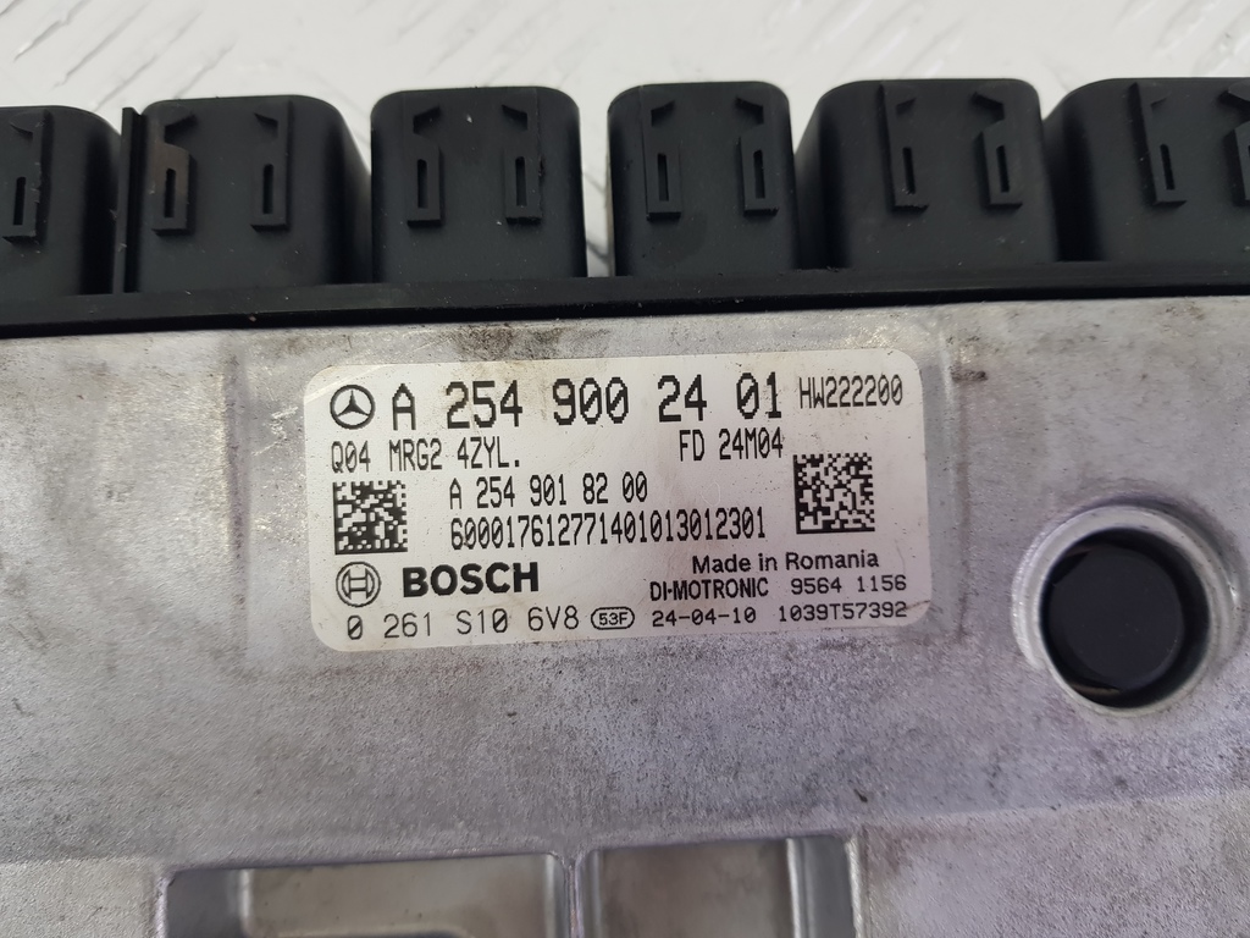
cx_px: 625
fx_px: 939
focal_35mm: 26
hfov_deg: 67.3
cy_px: 469
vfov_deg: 53.1
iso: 64
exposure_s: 1/100
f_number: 1.7
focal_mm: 4.2
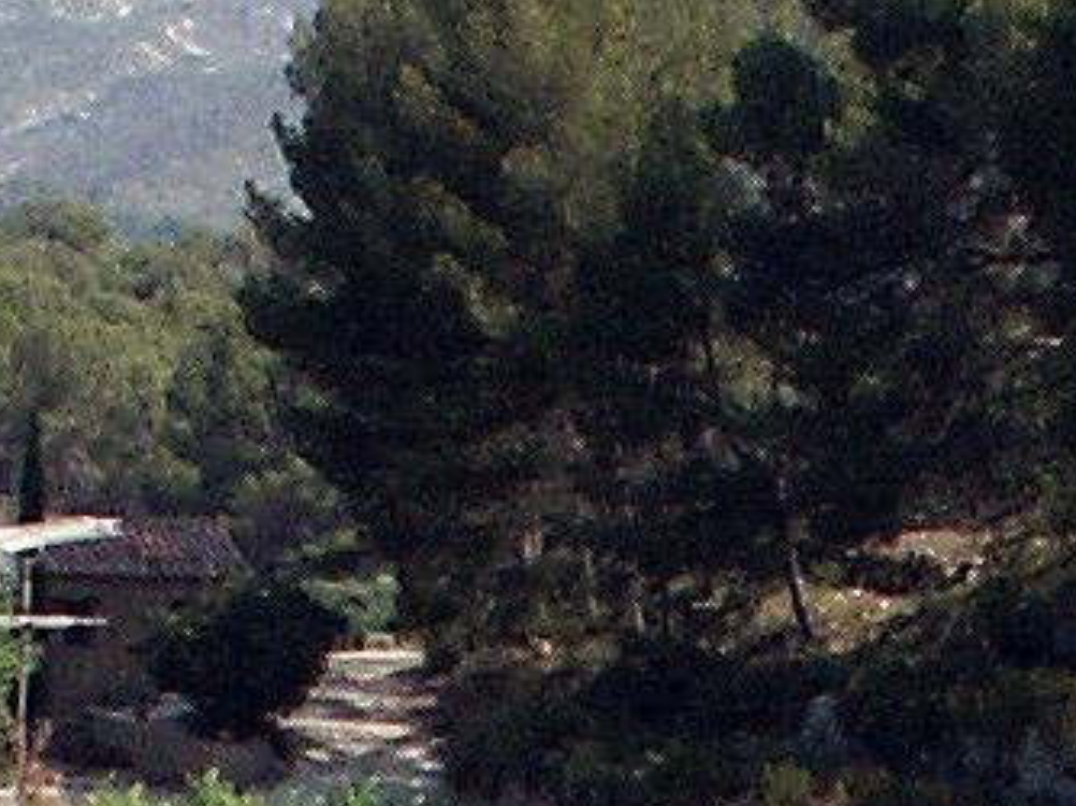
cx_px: 1160
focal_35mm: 299
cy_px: 1854
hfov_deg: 6.6
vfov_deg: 4.8
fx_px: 9287
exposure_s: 1/350
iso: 100
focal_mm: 10.15
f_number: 6.7
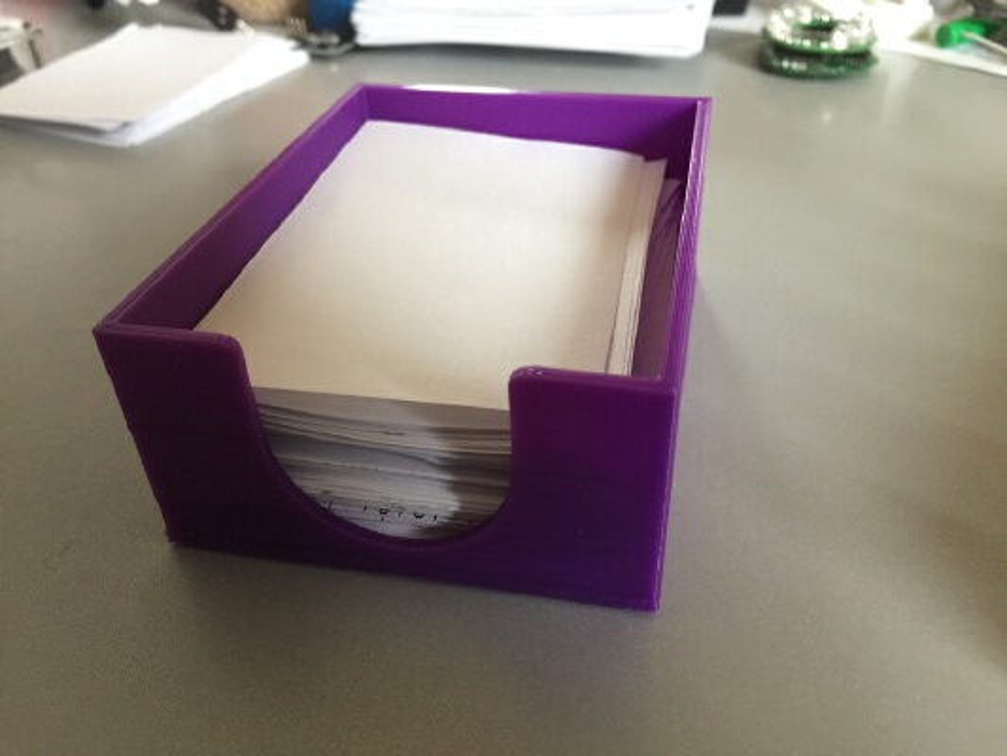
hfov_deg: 61.6
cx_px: 504
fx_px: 844
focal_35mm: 29
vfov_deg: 48.2
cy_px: 378
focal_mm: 4.15
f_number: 2.2
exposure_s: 1/17
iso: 125
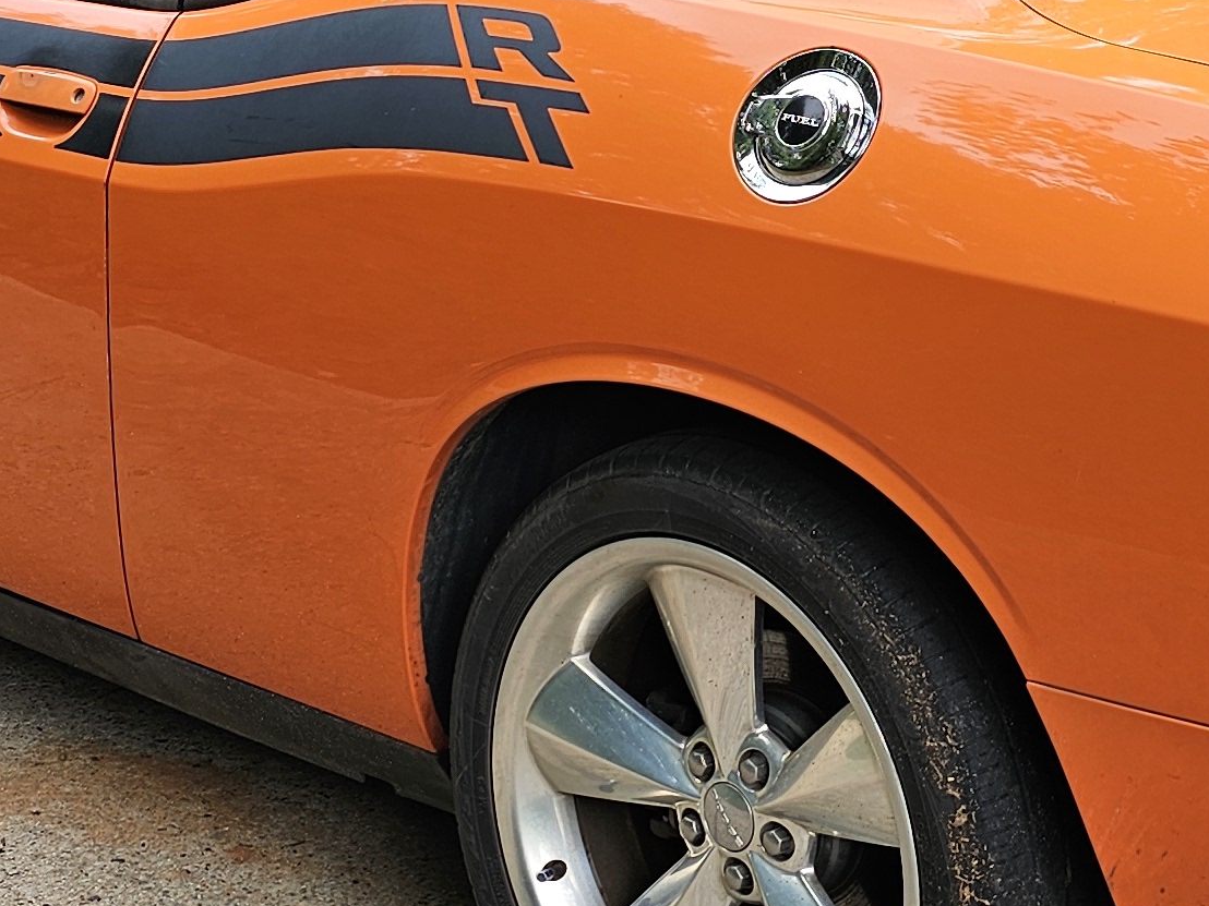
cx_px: 767
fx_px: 2899
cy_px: 201
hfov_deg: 23.5
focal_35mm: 83
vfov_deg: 17.6
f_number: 1.7
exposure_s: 1/180
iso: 12
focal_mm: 6.3
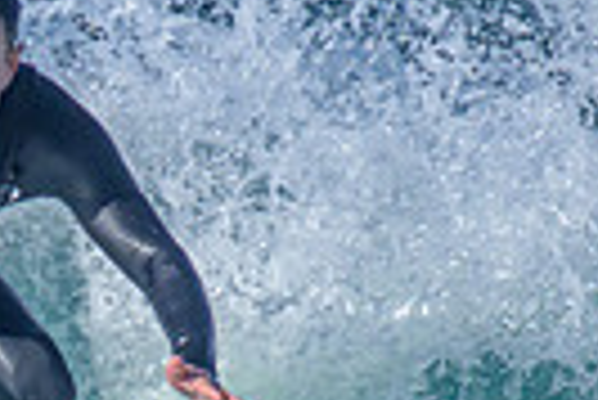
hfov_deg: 0.4
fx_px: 79803
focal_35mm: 4799
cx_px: -574
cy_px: 558
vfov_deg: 0.3
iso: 1100
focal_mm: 800
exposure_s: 1/2000
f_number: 11
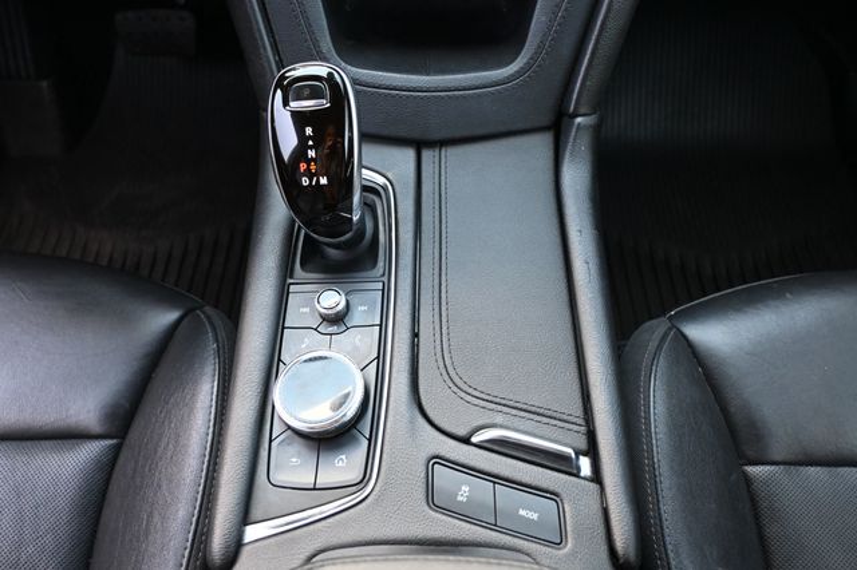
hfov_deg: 62.0
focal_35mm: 30
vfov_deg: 43.6
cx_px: 428
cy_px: 285
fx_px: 714
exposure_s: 1/125
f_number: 3.8
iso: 1400
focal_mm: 20
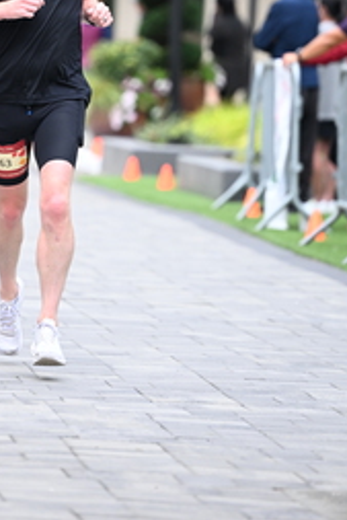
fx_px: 5169
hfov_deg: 3.8
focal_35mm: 358
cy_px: 47
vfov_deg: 5.7
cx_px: 52
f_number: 2.8
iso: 1000
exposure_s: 1/2000
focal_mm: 165
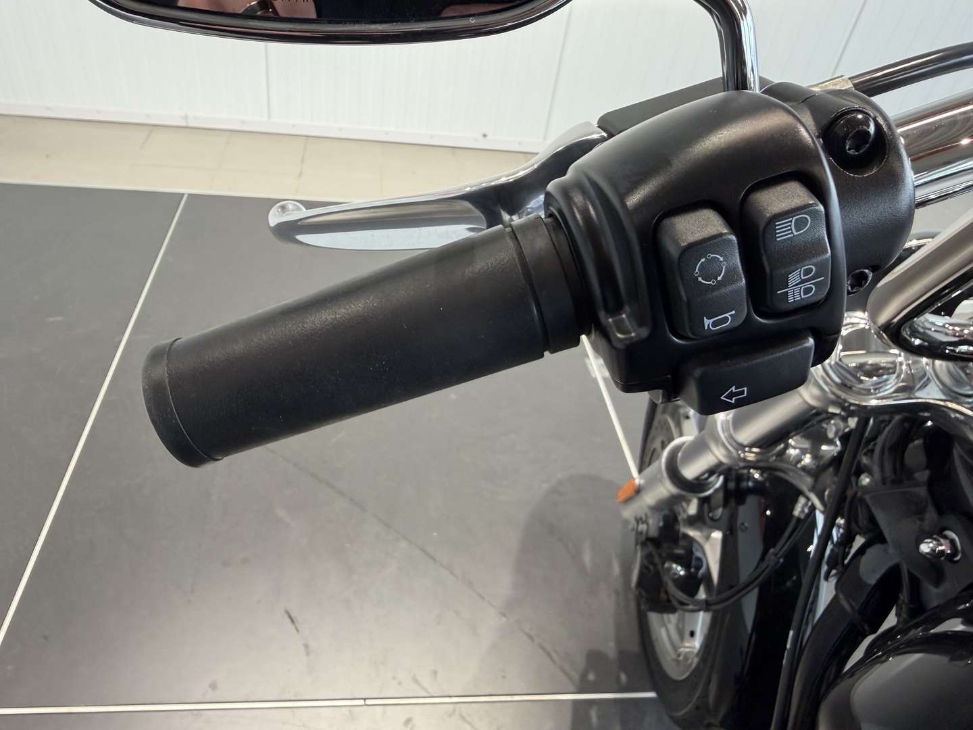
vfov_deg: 54.9
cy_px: 365
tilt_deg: -39.5
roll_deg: -7.6
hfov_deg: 69.4
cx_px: 486
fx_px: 703
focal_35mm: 25
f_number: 2.2
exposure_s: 1/121
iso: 200
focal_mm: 2.22
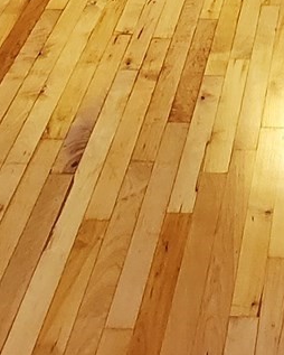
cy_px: -280
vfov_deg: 18.4
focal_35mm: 82
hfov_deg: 17.7
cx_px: 357
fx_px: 861
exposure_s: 1/30
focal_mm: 1.8
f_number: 2.2
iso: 400
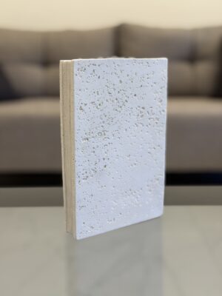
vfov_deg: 39.7
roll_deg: -0.4
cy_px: 148
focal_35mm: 48
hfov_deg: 30.3
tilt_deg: -12.8
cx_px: 111
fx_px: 410
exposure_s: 1/50
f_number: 1.78
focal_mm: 6.76
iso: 64
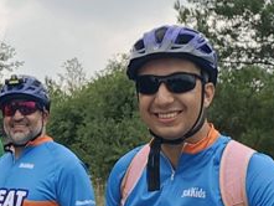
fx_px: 800
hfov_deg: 19.1
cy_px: 57
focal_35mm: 101
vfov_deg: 14.6
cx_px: 33
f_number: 2.4
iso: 50
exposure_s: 1/508
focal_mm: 3.17
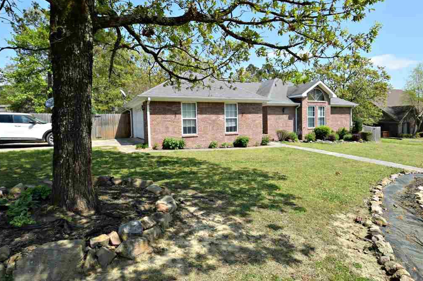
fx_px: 223
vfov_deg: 64.4
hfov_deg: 86.9
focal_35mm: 19
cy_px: 132
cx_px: 222
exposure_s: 1/320
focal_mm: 10
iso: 200
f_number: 9
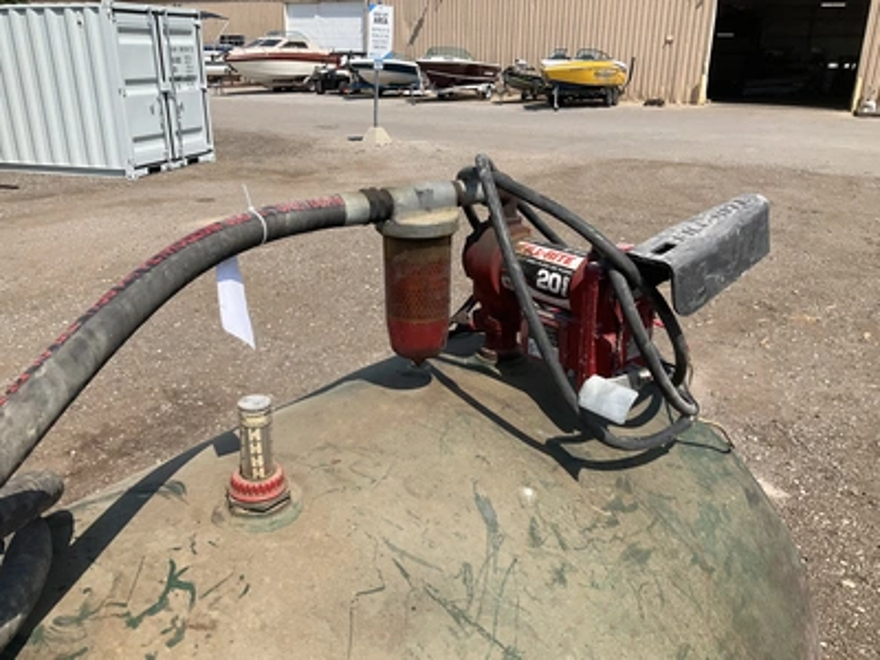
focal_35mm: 29
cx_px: 440
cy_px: 330
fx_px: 737
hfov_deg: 61.7
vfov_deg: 48.2
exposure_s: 1/2058
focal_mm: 3
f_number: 1.8
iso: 25
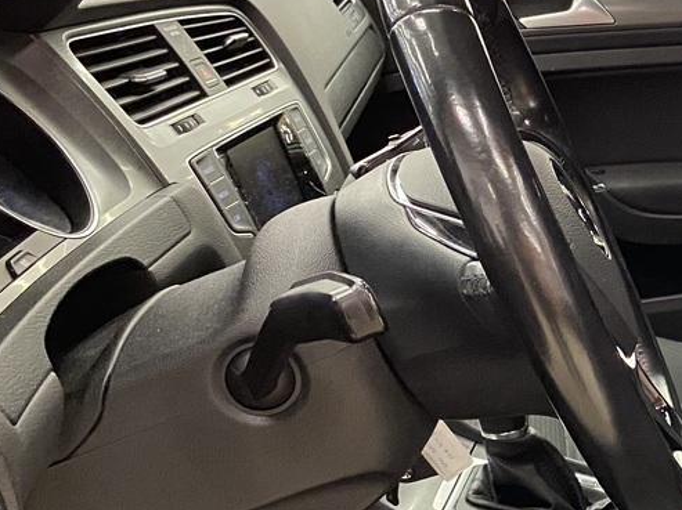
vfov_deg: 19.3
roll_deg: -3.4
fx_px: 1496
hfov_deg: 22.3
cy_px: 352
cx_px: 943
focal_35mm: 76
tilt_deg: -18.2
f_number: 1.8
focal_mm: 4.25
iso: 640
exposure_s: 1/33
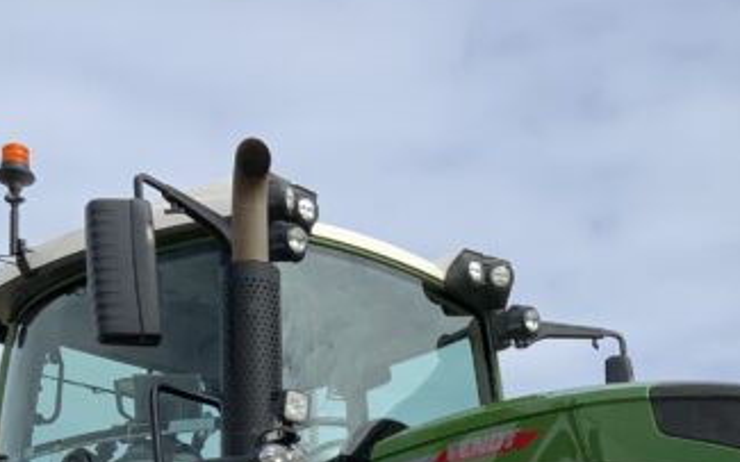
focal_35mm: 97
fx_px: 1956
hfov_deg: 21.2
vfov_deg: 13.0
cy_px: 621
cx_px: 574
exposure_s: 1/2058
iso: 16
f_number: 1.8
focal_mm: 3
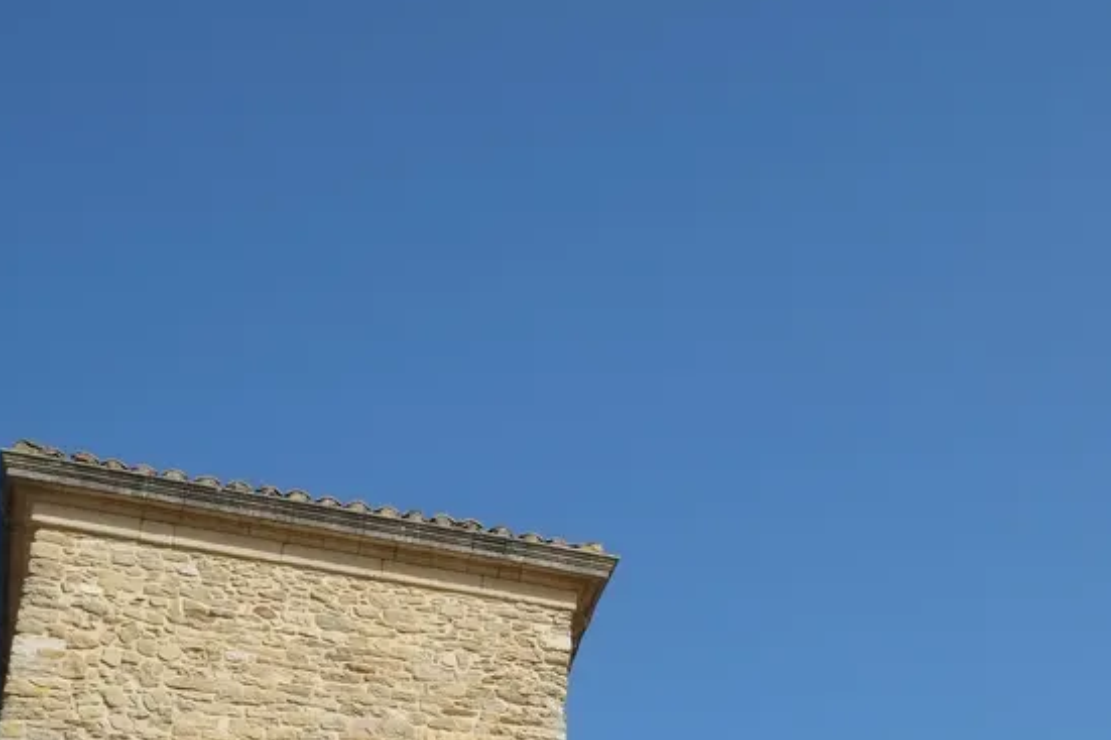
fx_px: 2221
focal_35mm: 72
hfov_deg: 26.7
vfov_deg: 18.4
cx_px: 1083
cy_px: 749
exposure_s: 1/340
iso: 200
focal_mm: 20.5
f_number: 11
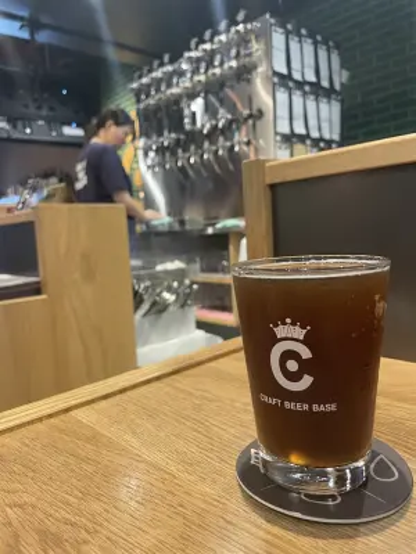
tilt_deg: -6.2
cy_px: 277
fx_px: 417
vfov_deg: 67.3
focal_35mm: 26
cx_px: 208
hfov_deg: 53.1
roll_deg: +3.1
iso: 400
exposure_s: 1/60
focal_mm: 4.2
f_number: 1.6
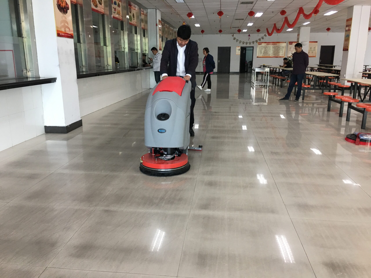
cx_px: 186
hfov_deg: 61.7
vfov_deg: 48.2
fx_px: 311
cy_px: 139
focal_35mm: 29
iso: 64
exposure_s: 1/33
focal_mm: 4.15
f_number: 2.2
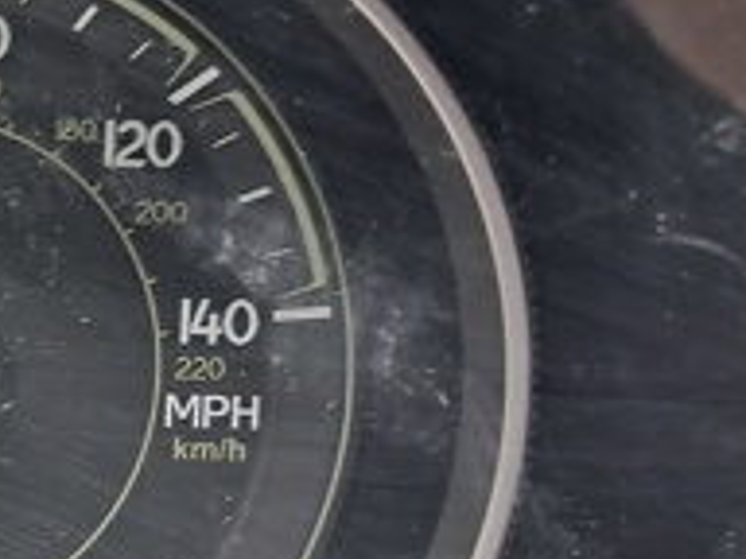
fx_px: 1940
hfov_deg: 18.5
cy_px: 398
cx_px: -462
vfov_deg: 16.4
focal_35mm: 90
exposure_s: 1/60
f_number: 1.8
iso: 80
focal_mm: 4
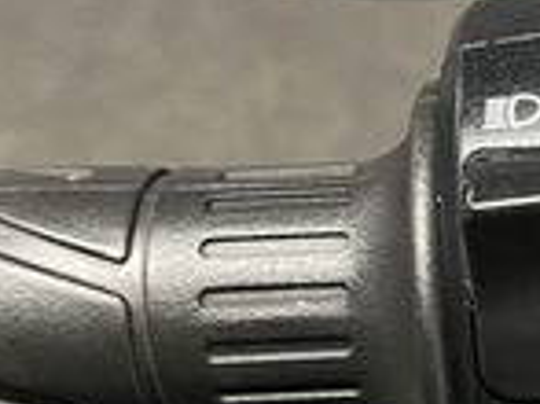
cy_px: 275
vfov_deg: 13.1
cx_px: 691
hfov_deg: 16.5
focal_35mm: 113
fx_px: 1761
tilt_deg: -53.4
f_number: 1.6
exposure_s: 1/50
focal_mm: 5.1
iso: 500
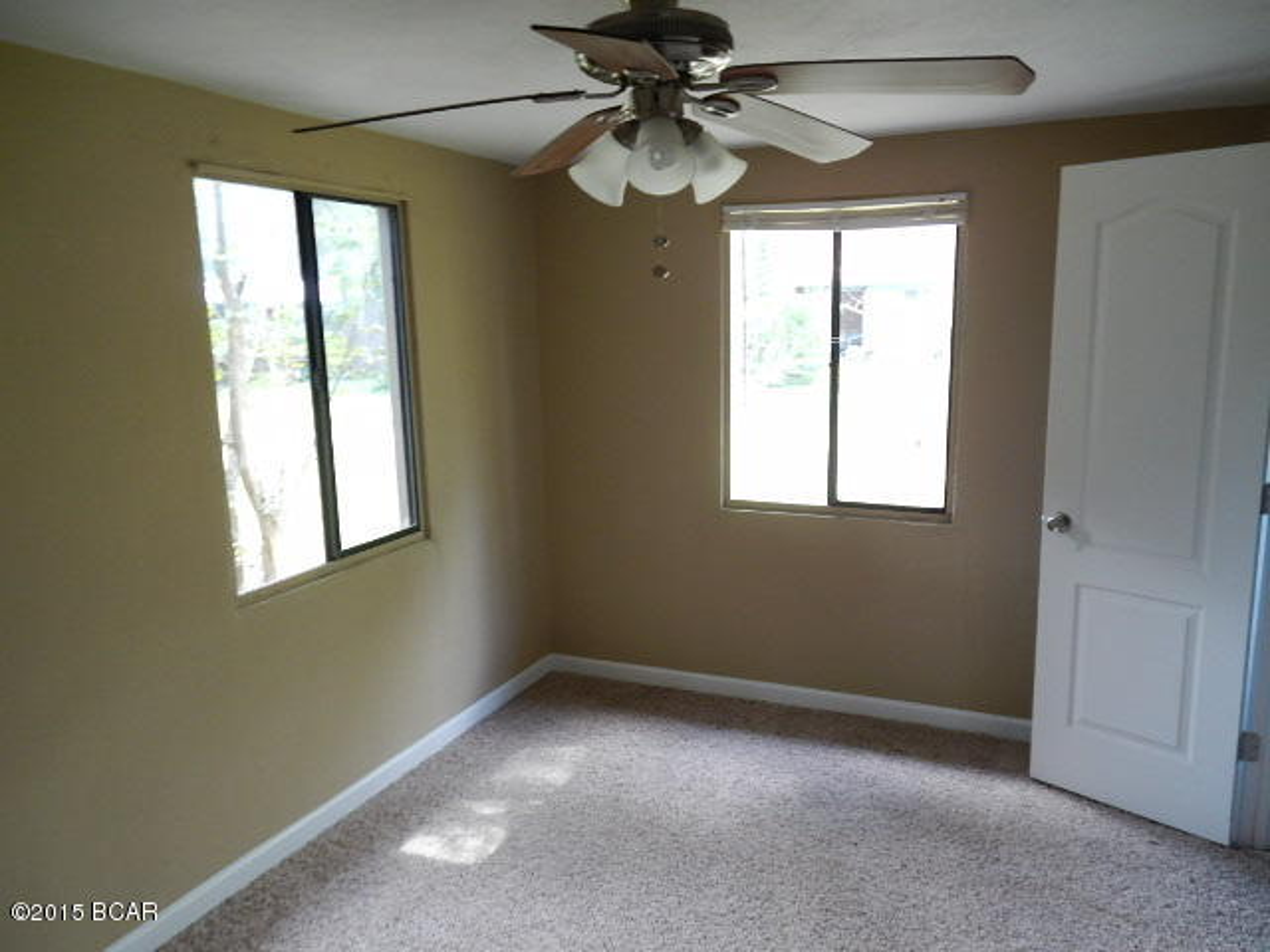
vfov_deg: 54.9
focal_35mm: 25
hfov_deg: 69.4
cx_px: 635
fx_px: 917
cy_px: 476
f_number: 3.2
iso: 220
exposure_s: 1/30
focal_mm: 4.5
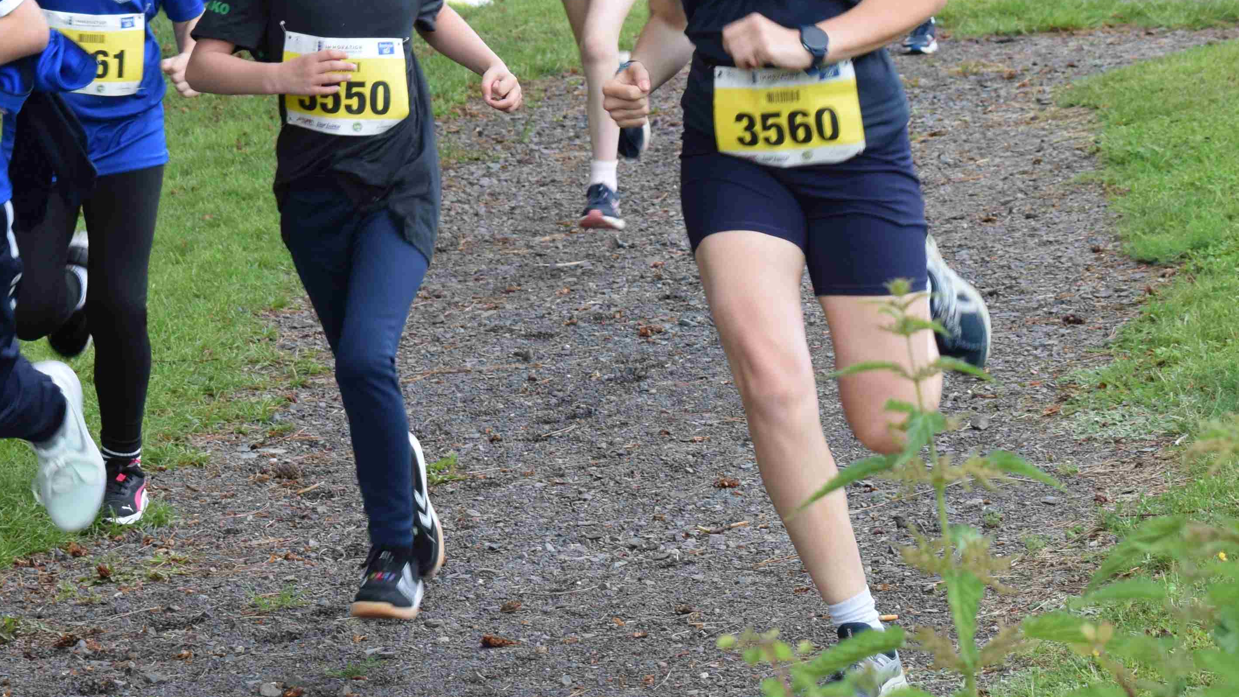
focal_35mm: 183
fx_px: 6016
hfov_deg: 11.7
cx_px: 329
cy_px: -60
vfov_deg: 6.6
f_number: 6.3
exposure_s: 1/160
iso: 400
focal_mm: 55
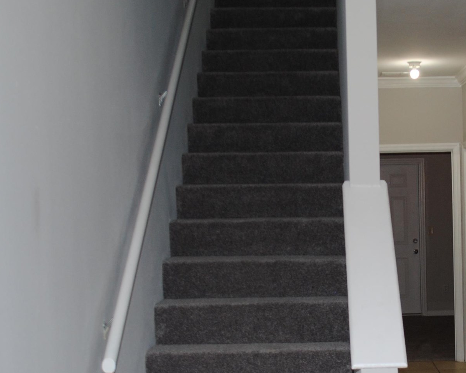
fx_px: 896
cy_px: 271
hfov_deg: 28.7
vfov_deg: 23.3
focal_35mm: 65
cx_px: 351
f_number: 3.5
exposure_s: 1/60
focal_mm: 18
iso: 200
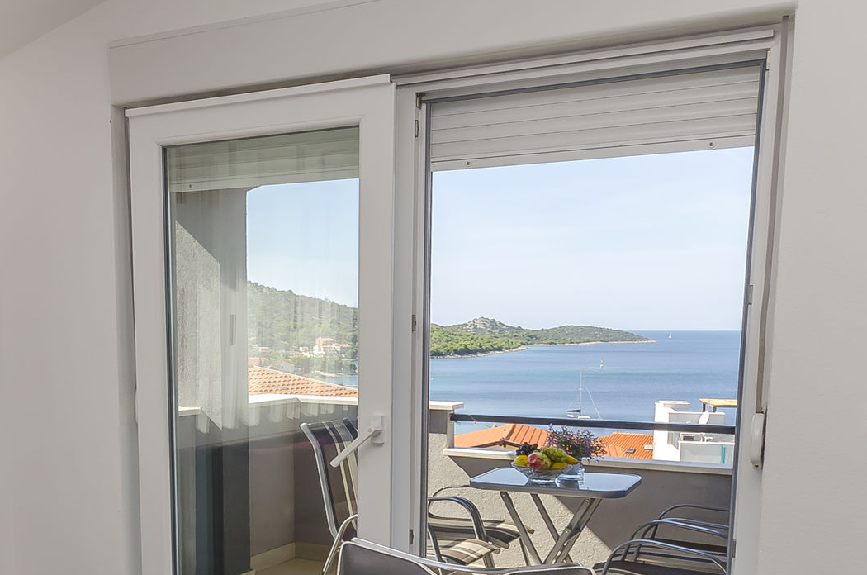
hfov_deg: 44.5
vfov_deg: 29.6
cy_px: 651
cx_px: 97
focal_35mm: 40
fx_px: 962
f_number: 8
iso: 100
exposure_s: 1/200
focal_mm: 10
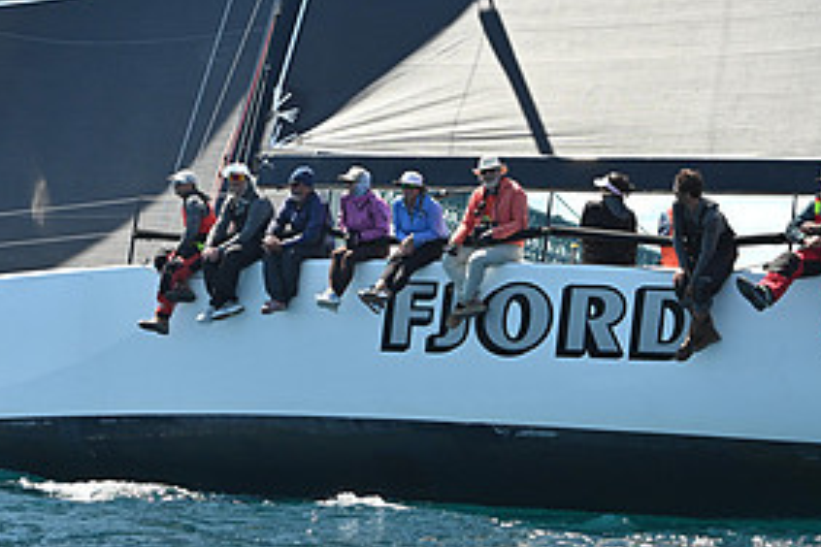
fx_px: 3284
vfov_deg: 9.5
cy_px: 138
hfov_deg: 14.2
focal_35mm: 144
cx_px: 309
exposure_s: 1/1000
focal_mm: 70
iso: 320
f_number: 6.3
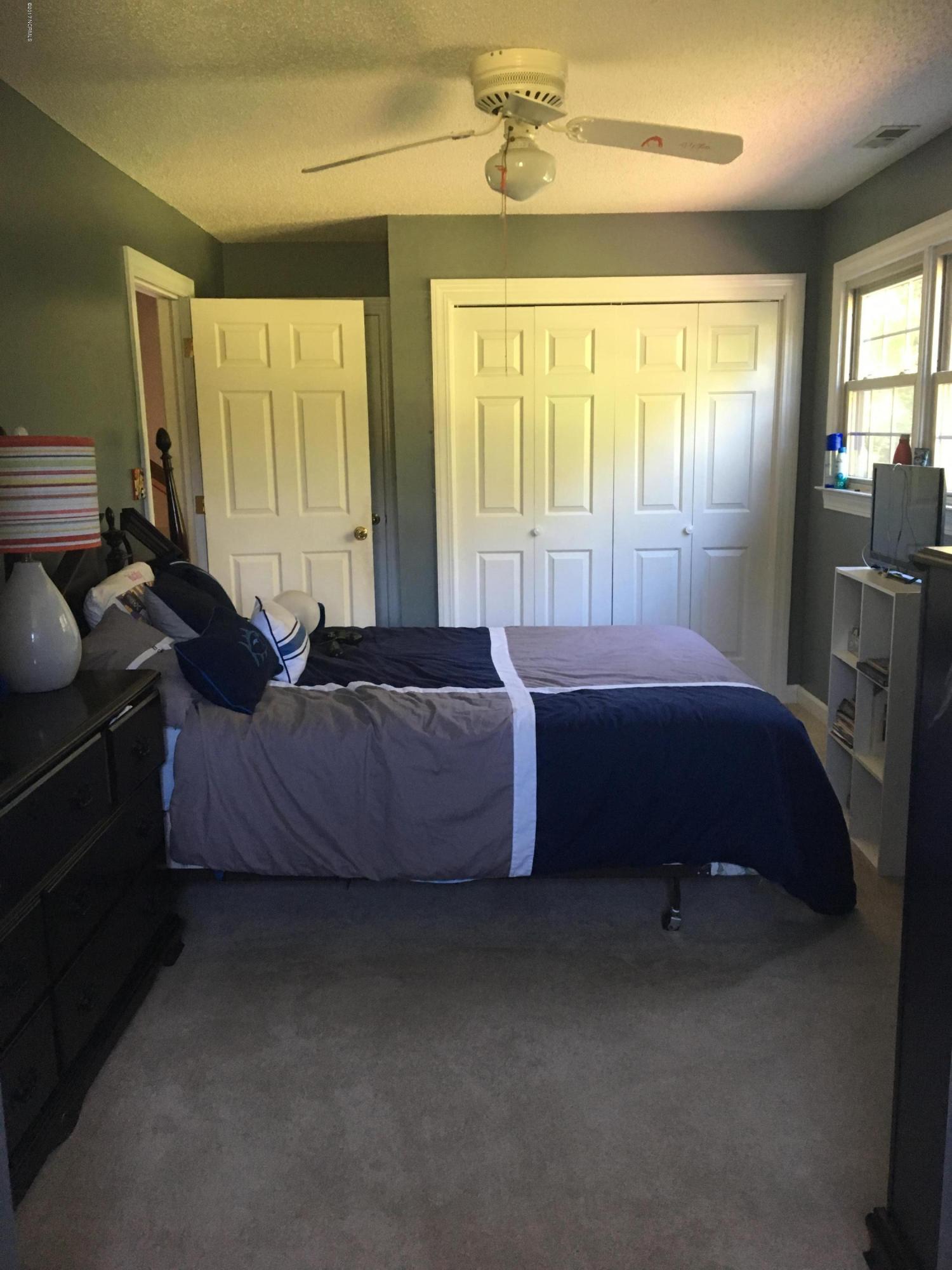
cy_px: 635
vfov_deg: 61.7
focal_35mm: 29
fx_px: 1063
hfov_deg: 48.2
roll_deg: +1.4
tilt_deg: -10.4
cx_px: 476
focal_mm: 4.15
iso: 125
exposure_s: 1/30
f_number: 2.2
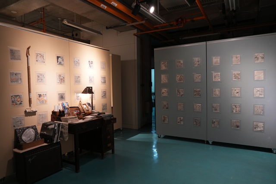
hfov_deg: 73.7
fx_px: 184
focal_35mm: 24
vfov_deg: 53.2
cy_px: 92
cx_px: 138
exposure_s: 1/50
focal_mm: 24
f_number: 4.5
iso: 800
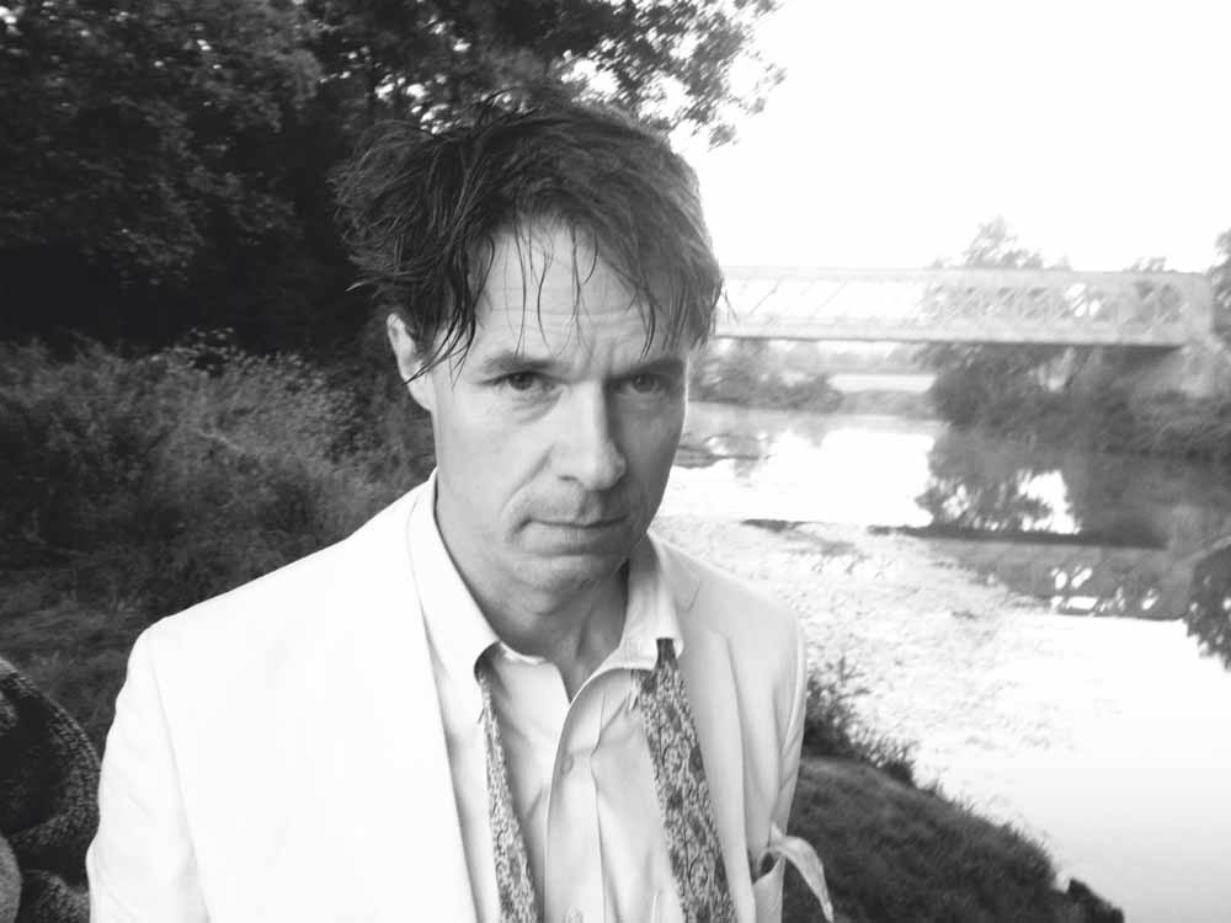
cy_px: 462
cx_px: 616
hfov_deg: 52.6
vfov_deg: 40.7
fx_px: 1245
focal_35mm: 35
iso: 50
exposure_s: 1/30
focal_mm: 4.28
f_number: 2.4
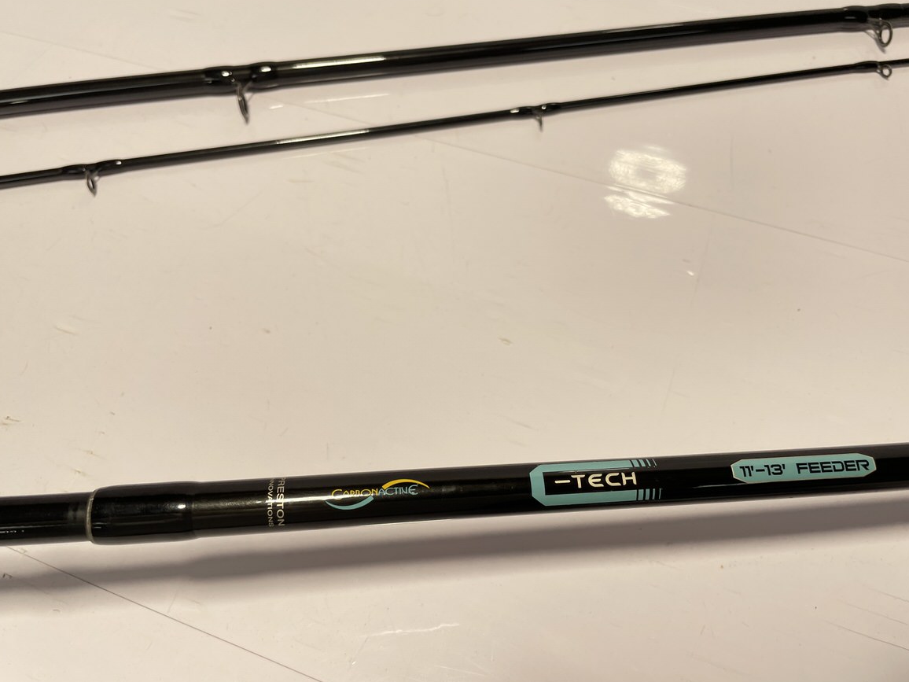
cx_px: 466
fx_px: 709
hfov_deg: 65.3
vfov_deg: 51.4
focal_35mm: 27
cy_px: 336
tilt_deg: -53.8
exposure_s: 1/333
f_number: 1.6
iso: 32
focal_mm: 4.2
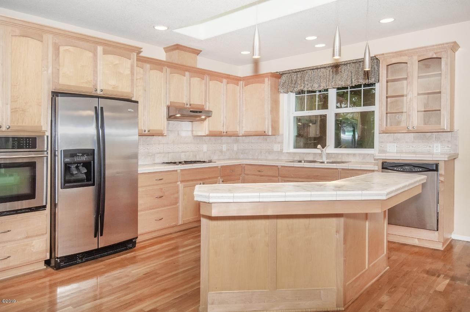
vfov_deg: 36.8
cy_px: 156
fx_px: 469
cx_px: 235
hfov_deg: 53.2
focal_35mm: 36
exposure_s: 1/125
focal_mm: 24
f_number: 8
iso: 400
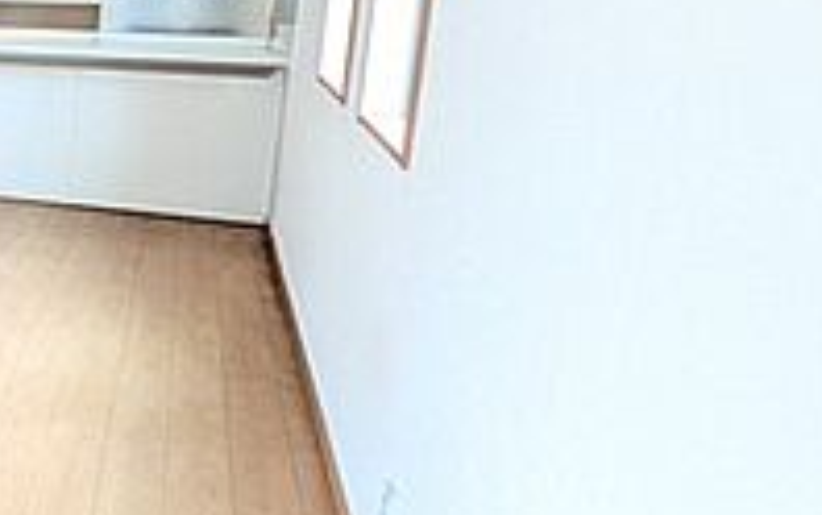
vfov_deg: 28.3
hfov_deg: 32.4
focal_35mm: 45
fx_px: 1009
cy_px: 145
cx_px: -266
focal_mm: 1.83
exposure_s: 1/120
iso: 122
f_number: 2.2
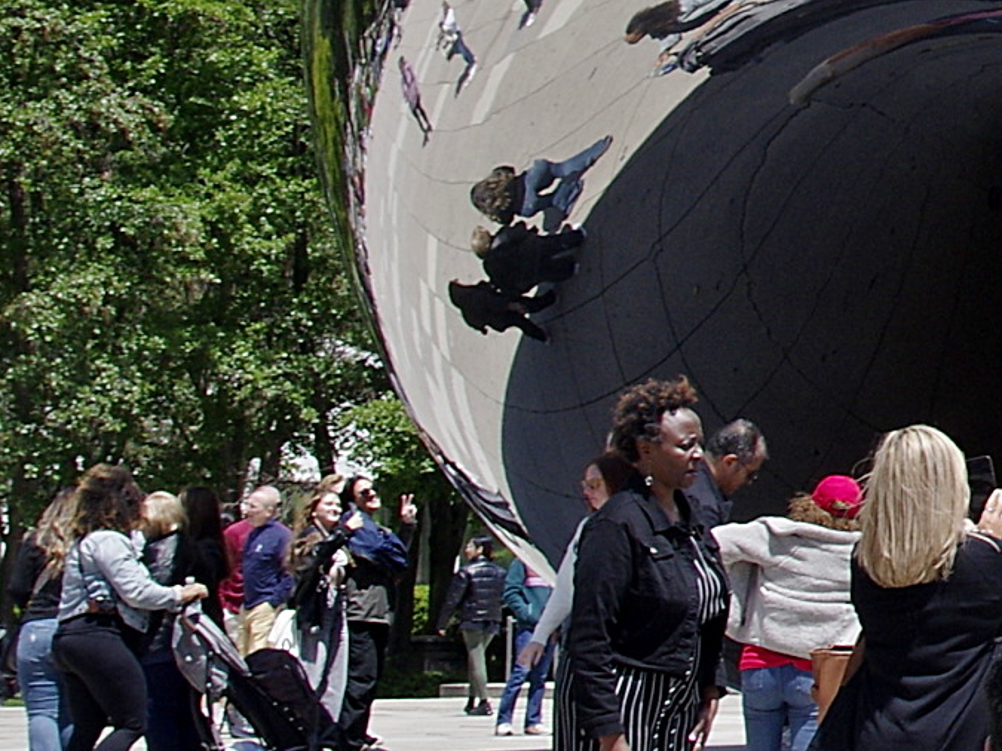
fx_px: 4573
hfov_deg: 11.2
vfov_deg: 9.3
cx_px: 2078
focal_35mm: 158
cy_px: -74
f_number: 8
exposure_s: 1/200
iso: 200
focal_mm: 21.88
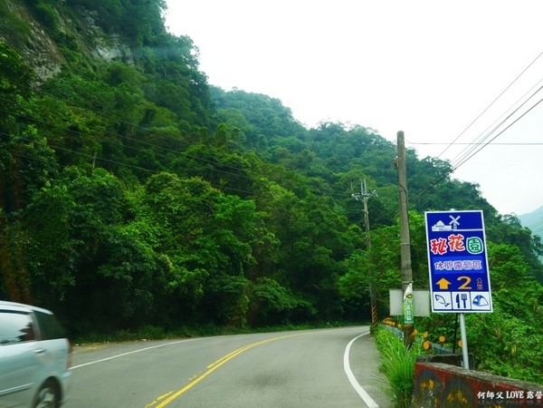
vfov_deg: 46.8
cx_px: 272
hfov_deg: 60.0
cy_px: 204
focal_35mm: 30
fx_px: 471
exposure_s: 1/100
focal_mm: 15
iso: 200
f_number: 4
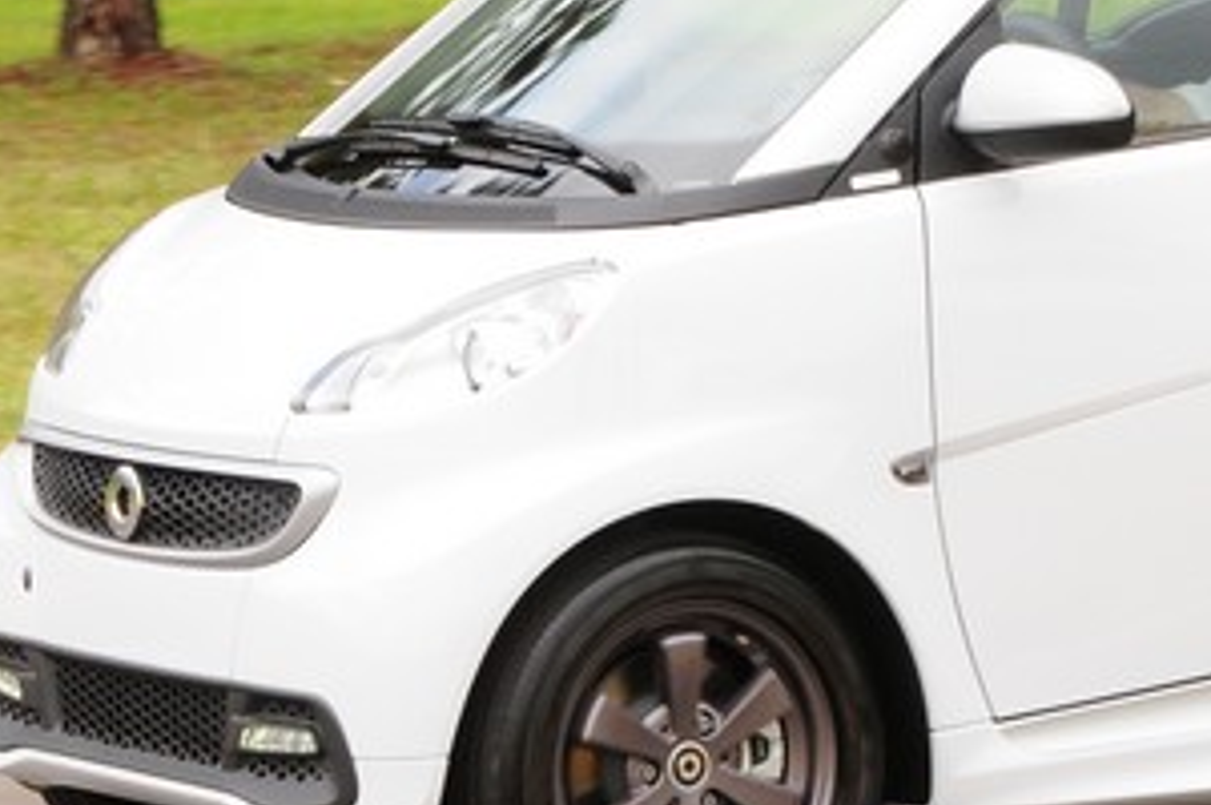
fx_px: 11146
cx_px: 736
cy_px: 72
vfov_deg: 4.1
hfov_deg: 6.2
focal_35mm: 332
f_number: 10
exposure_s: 1/250
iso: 500
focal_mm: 65
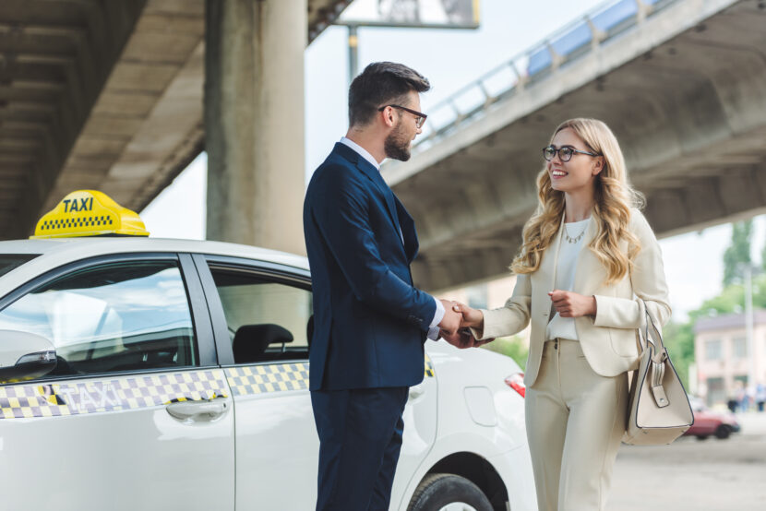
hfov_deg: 23.9
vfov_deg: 16.1
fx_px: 1809
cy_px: 256
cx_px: 383
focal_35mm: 85
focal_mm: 85
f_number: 3.2
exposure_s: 1/200
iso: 125
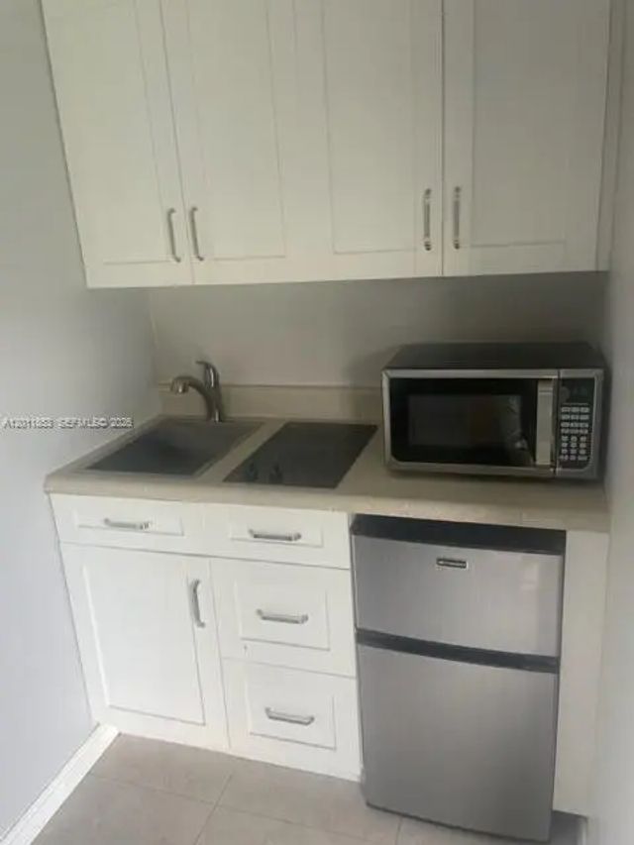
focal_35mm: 26
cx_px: 317
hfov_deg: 53.1
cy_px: 422
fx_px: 635
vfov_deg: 67.3
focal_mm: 4.2
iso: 100
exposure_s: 1/121
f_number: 1.6
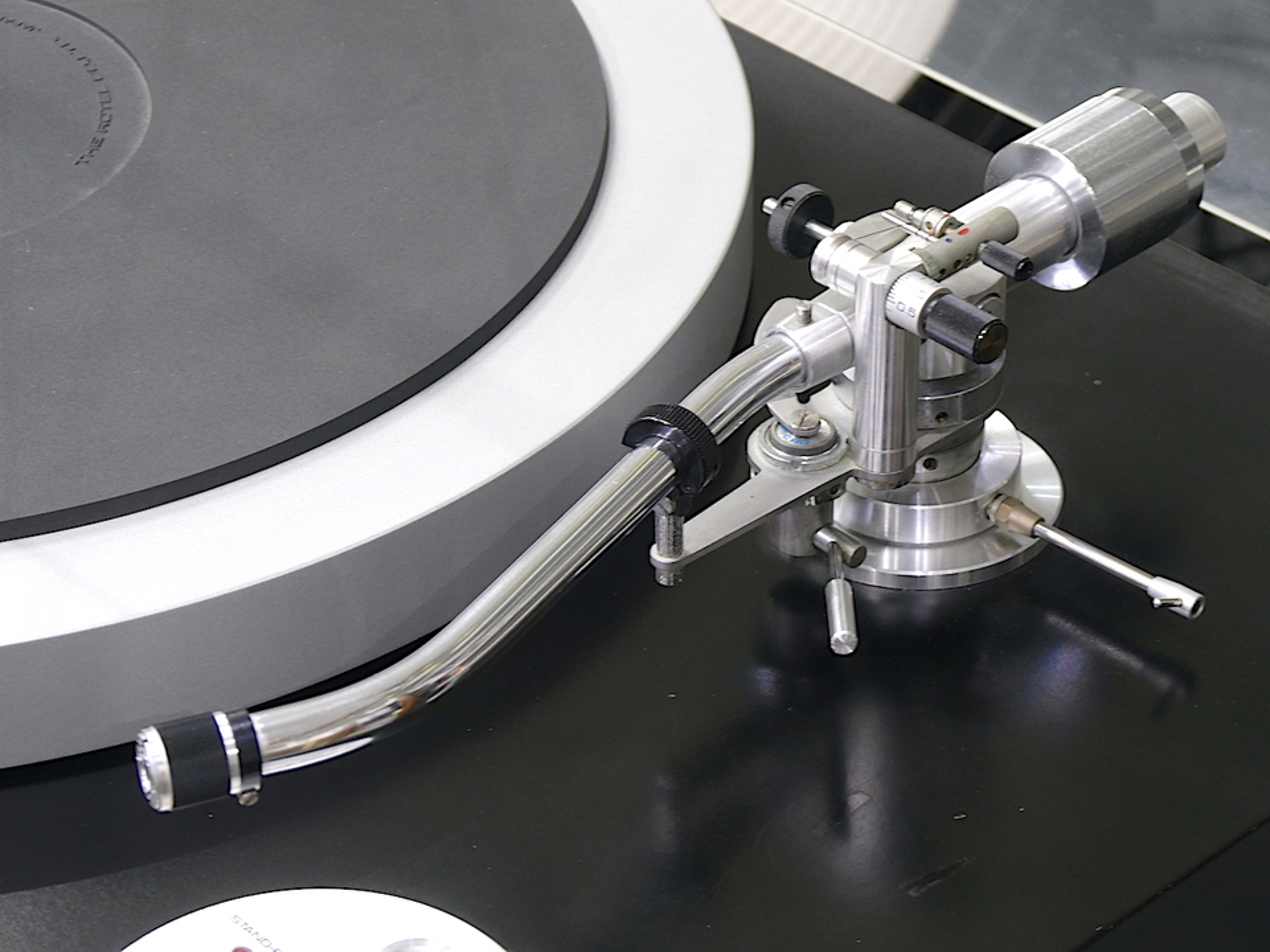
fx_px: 4549
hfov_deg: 15.9
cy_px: 476
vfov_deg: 12.0
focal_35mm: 124
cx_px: 635
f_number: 5.2
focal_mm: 22.3
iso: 100
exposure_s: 1/1.6
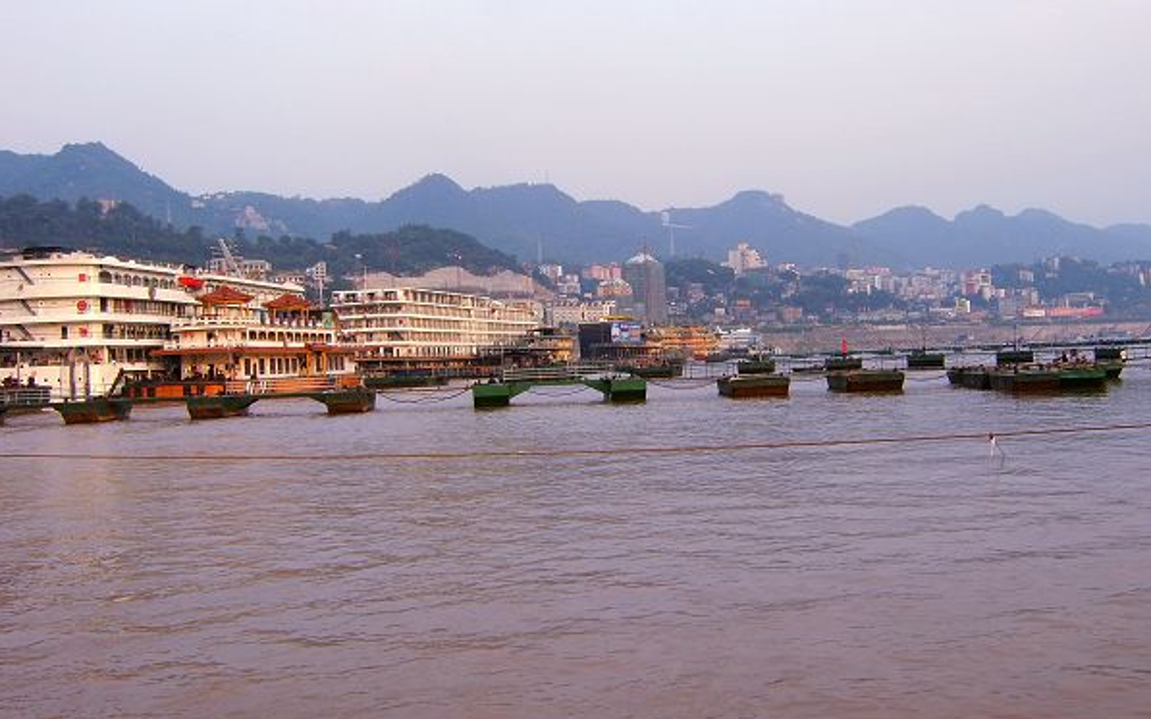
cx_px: 576
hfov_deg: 58.1
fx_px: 1035
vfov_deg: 38.3
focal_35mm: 33
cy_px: 326
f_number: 4
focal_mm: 8.13
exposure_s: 1/136
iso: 50
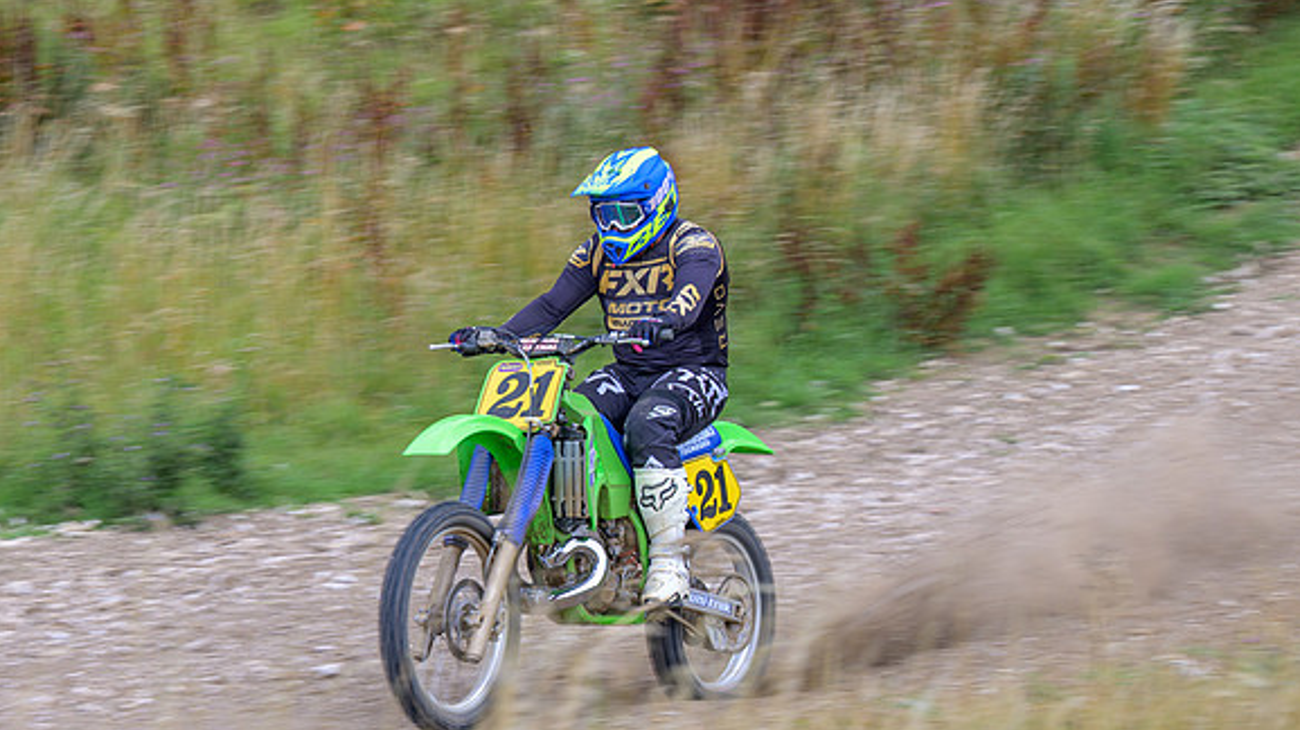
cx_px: 496
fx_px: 4755
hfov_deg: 15.6
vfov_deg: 8.8
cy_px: 426
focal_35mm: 138
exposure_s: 1/160
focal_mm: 71
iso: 64
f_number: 4.5
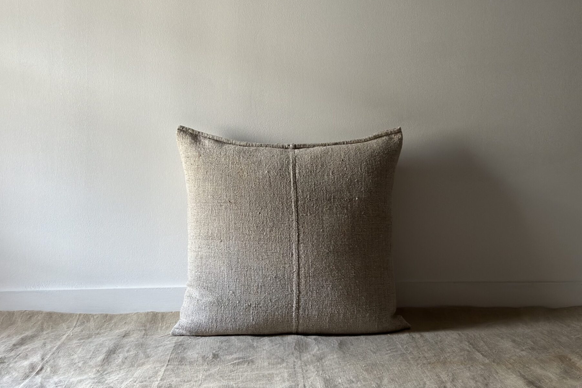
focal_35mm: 50
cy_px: 173
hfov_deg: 39.6
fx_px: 808
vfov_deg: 27.0
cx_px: 291
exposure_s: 1/60
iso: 200
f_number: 1.78
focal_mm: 6.86
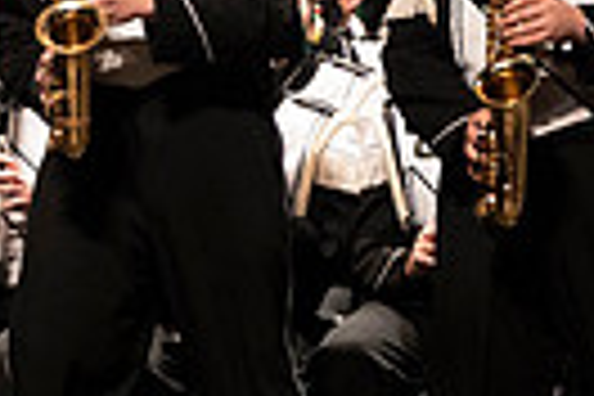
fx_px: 14486
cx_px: -540
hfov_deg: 2.3
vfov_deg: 1.6
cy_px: 76
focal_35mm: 878
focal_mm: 200
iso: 2500
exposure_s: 1/500
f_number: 2.8
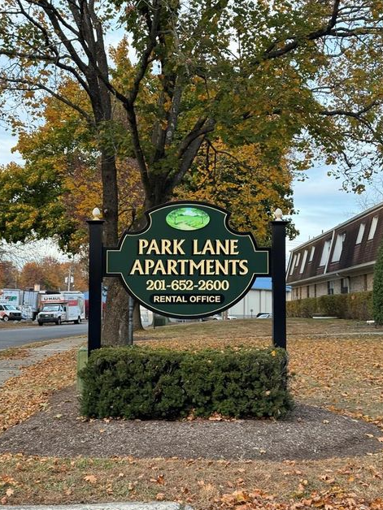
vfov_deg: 37.5
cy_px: 258
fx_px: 752
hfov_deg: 28.6
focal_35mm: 51
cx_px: 199
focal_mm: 6.76
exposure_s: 1/121
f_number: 1.78
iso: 64
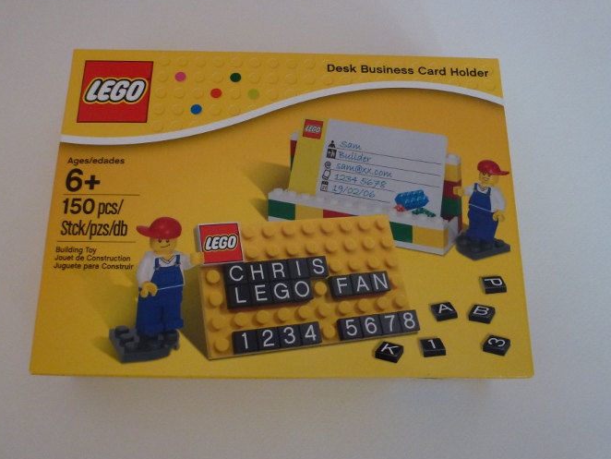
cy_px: 233
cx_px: 286
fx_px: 512
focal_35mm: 29
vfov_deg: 48.3
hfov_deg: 61.6
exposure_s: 1/60
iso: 250
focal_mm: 4.3
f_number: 3.3
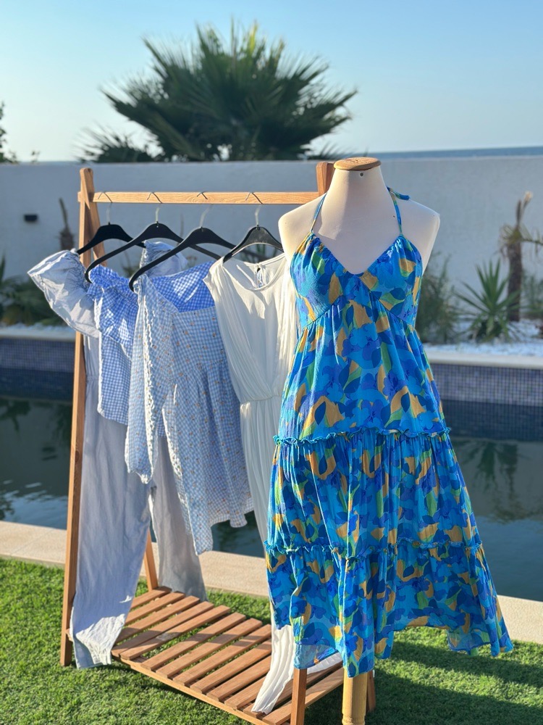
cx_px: 272
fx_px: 1004
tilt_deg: -11.2
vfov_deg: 39.7
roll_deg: +0.7
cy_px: 362
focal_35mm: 48
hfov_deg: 30.3
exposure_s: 1/1000
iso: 80
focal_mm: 6.86
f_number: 1.78
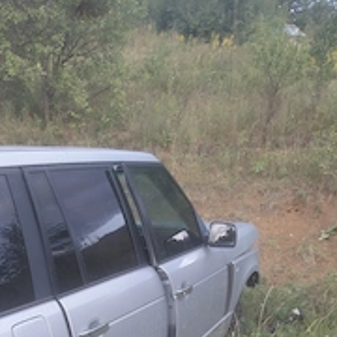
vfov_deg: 31.0
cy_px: 369
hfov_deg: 33.8
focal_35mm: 49
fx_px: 540
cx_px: 73
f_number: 1.8
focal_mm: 4.69
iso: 80
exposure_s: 1/100
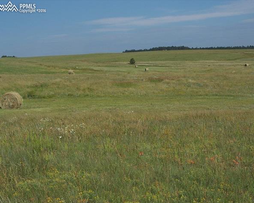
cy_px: 102
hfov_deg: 25.7
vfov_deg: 20.7
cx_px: 130
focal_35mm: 74
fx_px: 556
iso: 64
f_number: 4.5
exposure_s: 1/800
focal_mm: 14.7
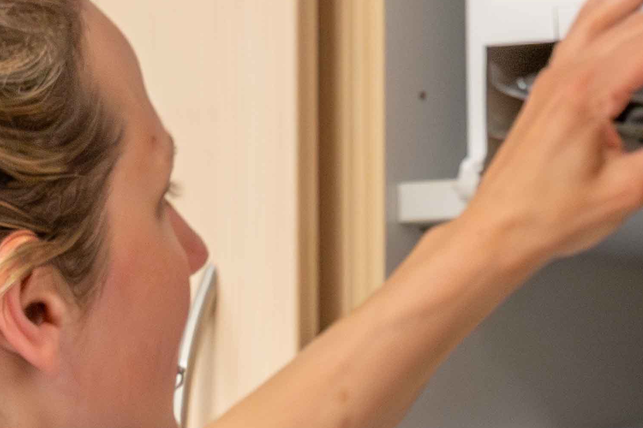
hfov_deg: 9.7
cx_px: 286
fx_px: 3777
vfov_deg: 6.3
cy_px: 899
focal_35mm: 212
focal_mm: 33.4
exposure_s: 1/40
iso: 1600
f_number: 5
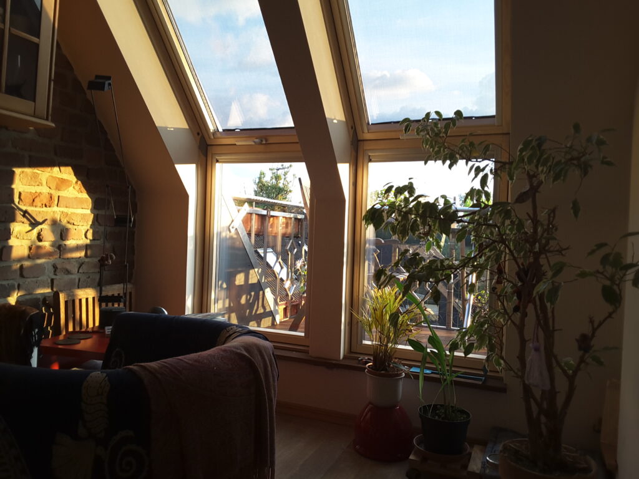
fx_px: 572
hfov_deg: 58.4
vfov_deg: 45.4
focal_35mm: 31
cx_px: 320
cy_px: 240
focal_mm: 2.9
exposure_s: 1/50
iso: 50
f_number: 1.9
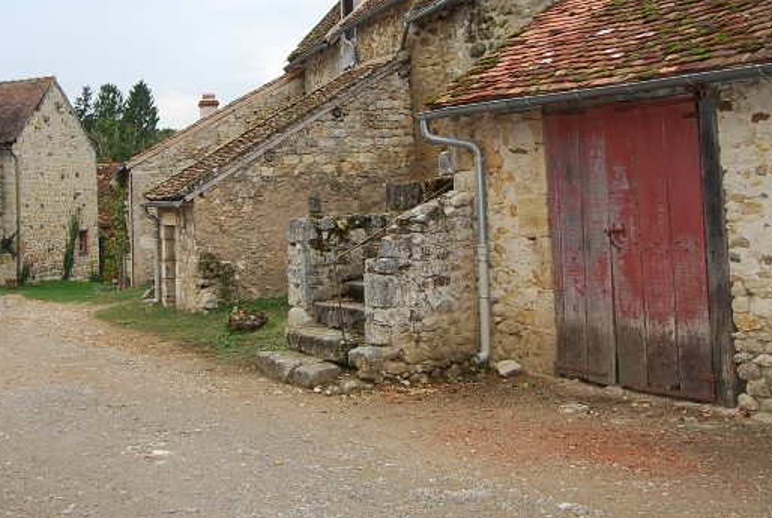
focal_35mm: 42
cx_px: 302
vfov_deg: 31.6
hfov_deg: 46.0
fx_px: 902
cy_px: 149
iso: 125
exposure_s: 1/125
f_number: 3.5
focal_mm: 18
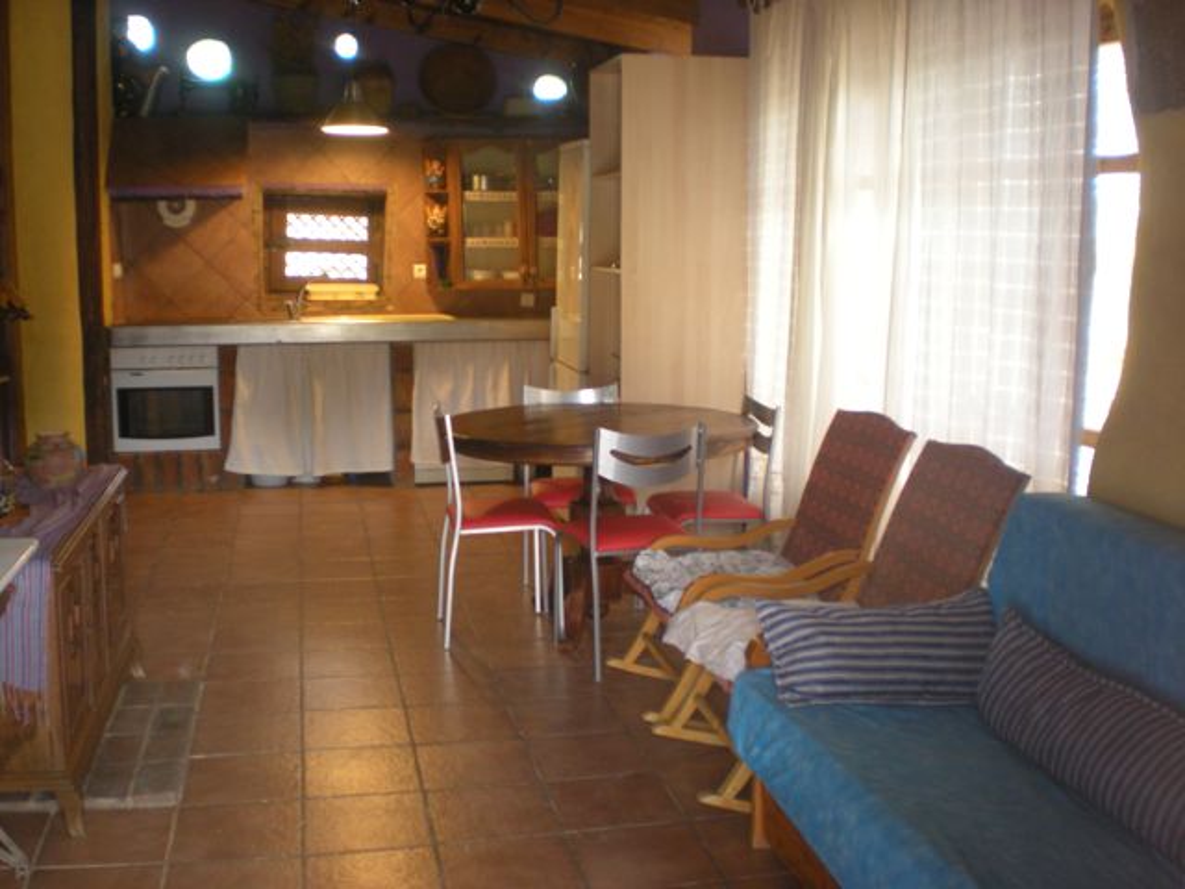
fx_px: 1301
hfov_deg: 49.0
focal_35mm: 38
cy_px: 444
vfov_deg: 37.7
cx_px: 592
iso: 200
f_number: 3.1
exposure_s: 1/10.7
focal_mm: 6.3
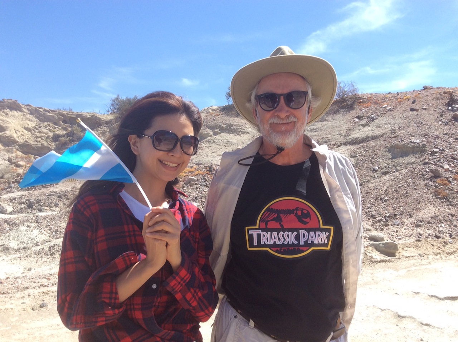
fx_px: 423
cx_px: 229
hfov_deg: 56.9
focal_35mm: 32
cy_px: 171
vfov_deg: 44.1
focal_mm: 3.3
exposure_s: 1/724
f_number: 2.4
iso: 32
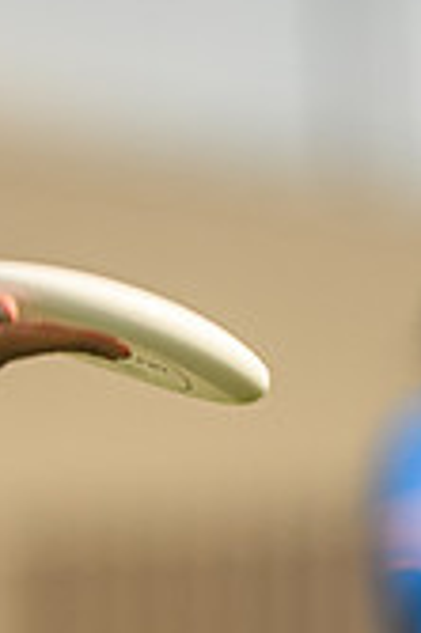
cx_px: -530
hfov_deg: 0.9
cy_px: 86
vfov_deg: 1.3
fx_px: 28017
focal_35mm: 1594
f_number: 3.2
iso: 100
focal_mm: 400
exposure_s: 1/1600
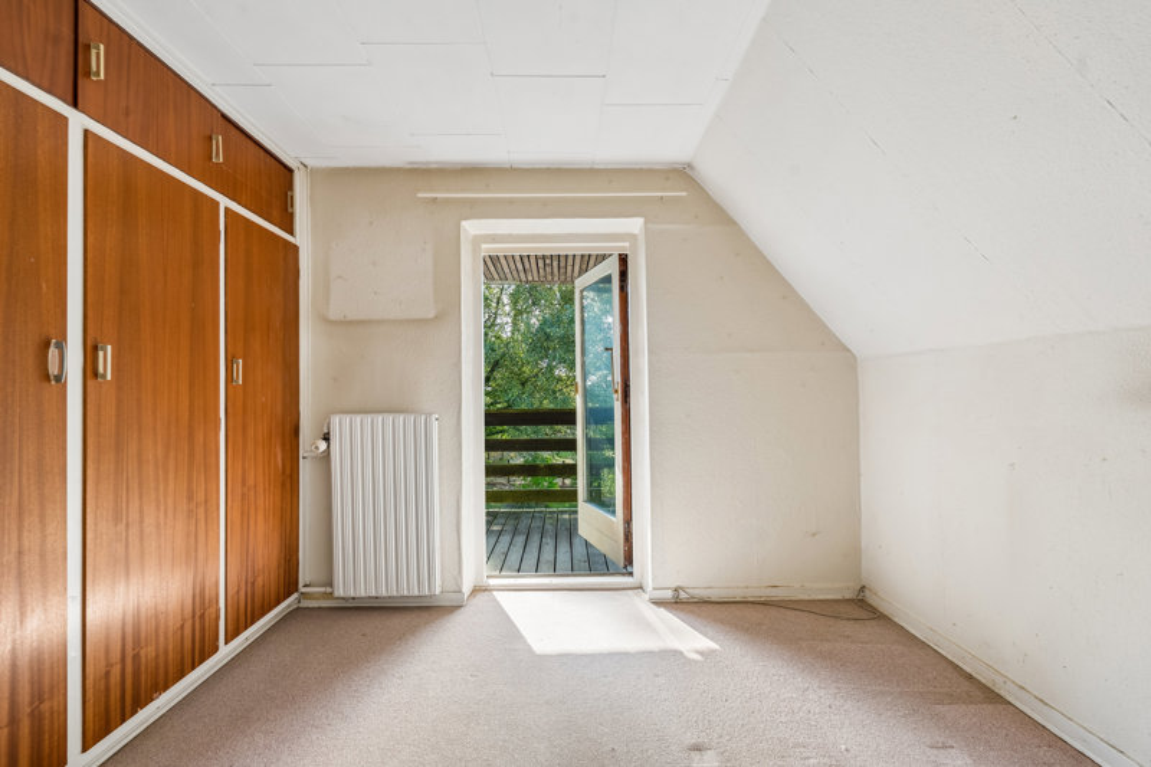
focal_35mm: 17
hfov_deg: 93.3
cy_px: 384
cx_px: 576
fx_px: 543
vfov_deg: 70.4
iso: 200
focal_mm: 17
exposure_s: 1/20
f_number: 8
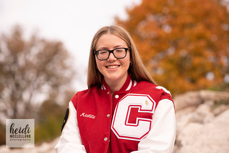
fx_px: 541
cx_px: 114
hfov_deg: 23.9
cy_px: 76
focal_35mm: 85
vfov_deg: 16.1
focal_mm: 85
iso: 100
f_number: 2.5
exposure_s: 1/1000
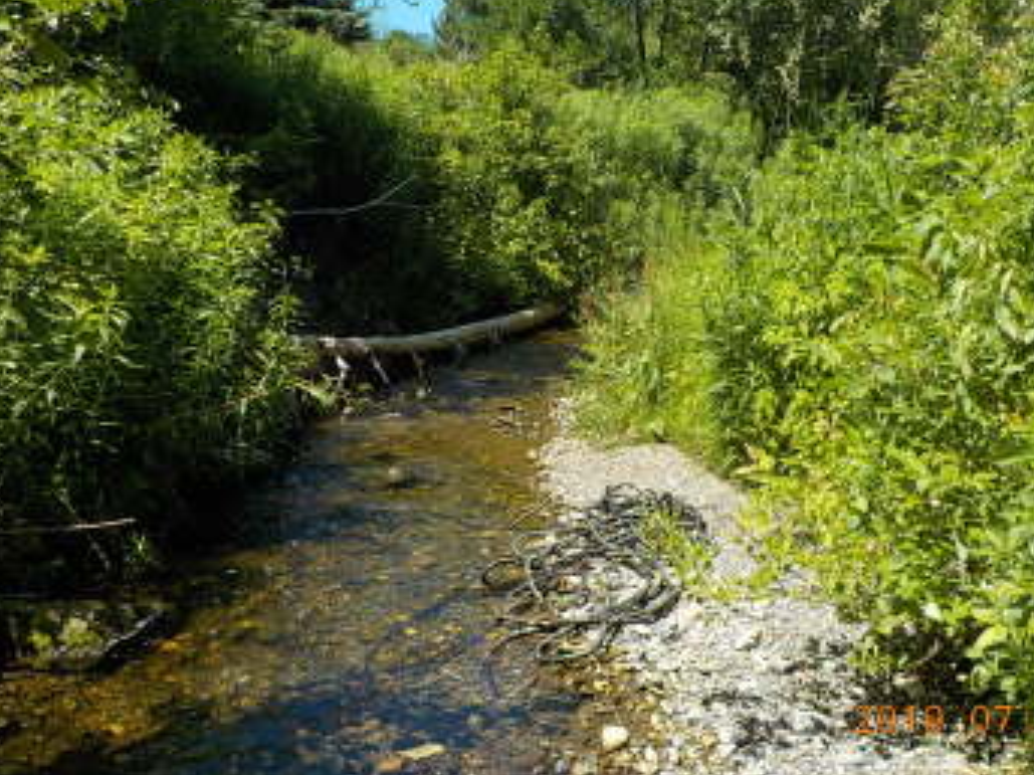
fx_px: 1045
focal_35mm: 35
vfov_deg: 40.7
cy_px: 362
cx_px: 534
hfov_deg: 52.6
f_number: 3.3
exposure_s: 1/800
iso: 125
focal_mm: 4.1
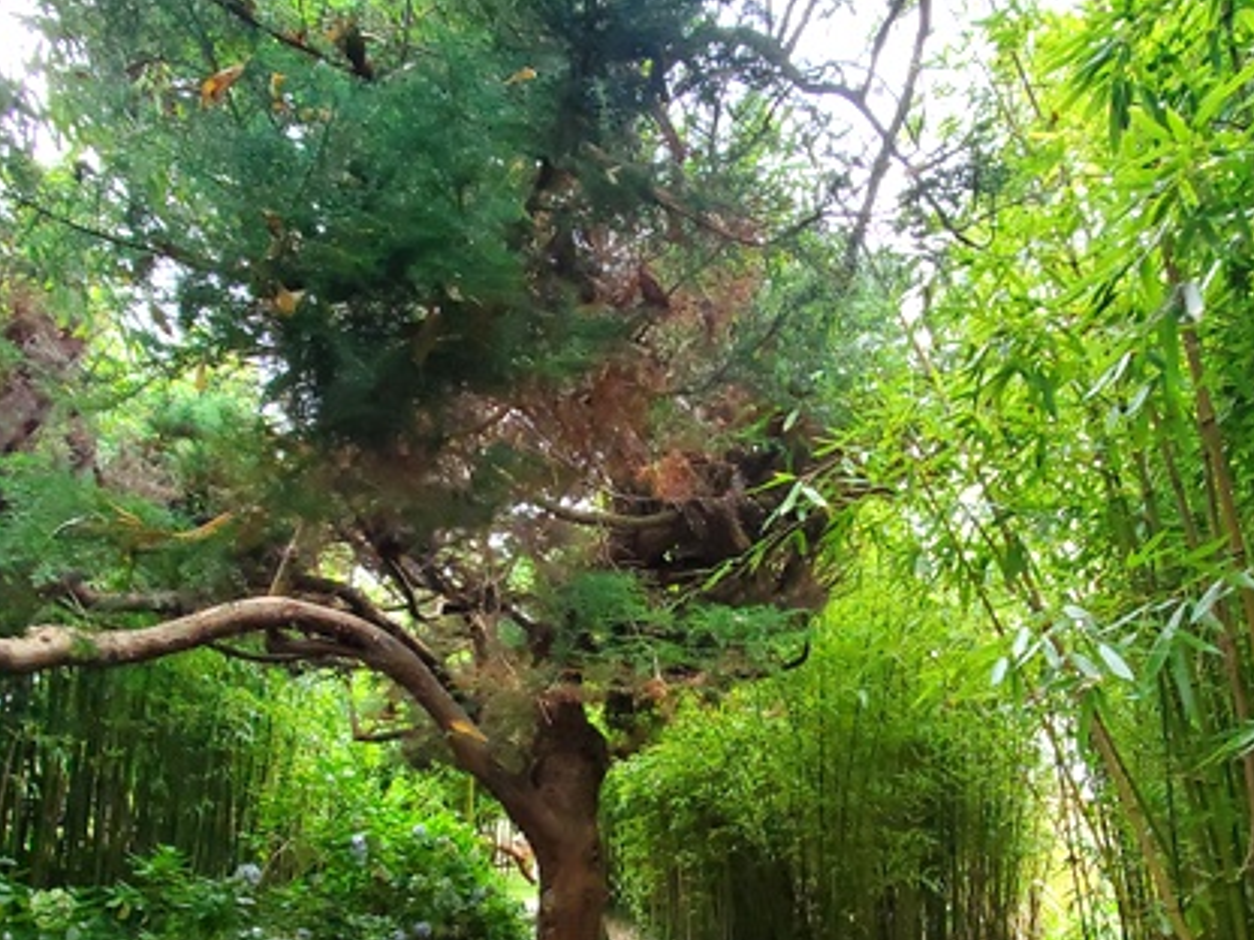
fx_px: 906
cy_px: 687
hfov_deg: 69.0
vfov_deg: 52.8
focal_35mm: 25
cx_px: 726
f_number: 2.2
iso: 400
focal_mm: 1.8
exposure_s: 1/39
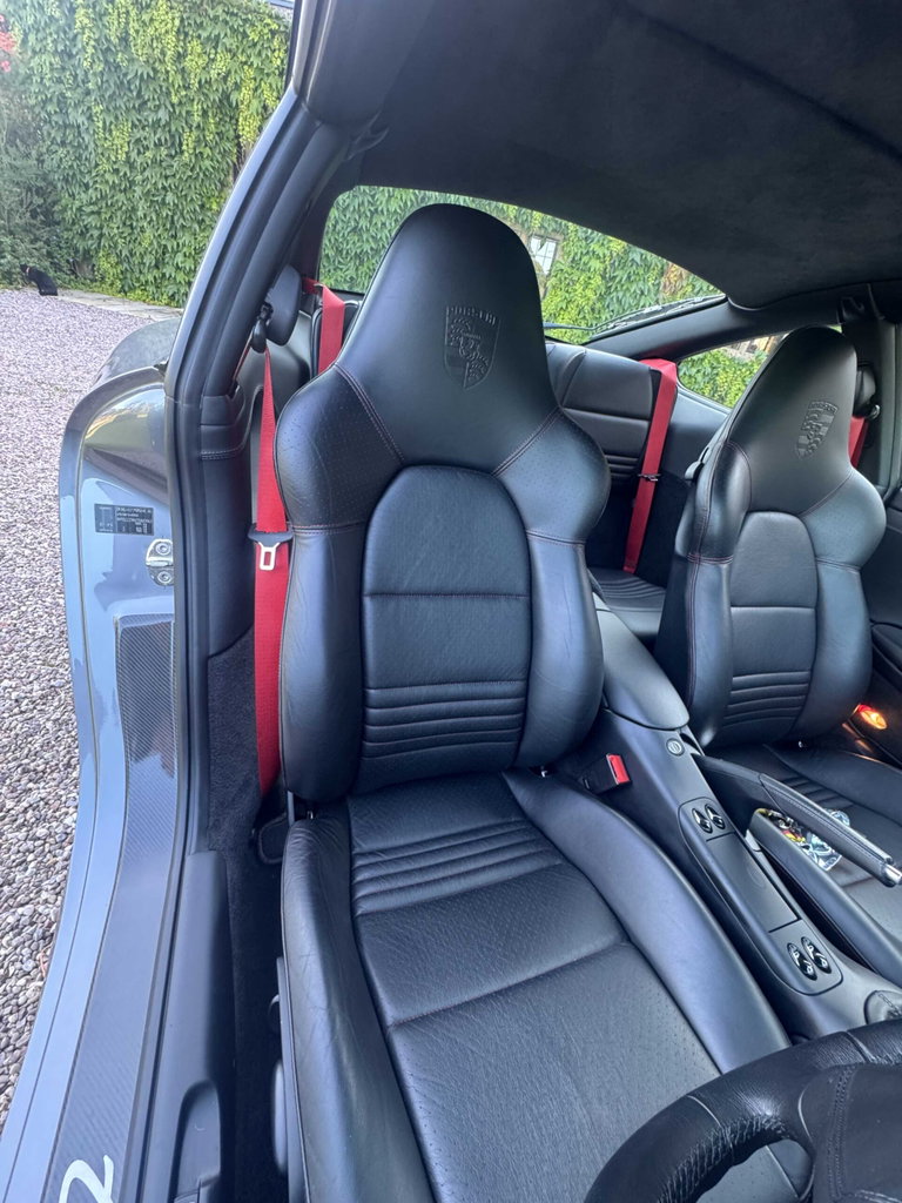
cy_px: 602
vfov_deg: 102.1
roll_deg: -11.3
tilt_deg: -30.9
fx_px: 486
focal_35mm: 14
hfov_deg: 85.7
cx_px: 451
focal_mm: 2.22
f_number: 2.2
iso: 320
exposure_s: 1/64
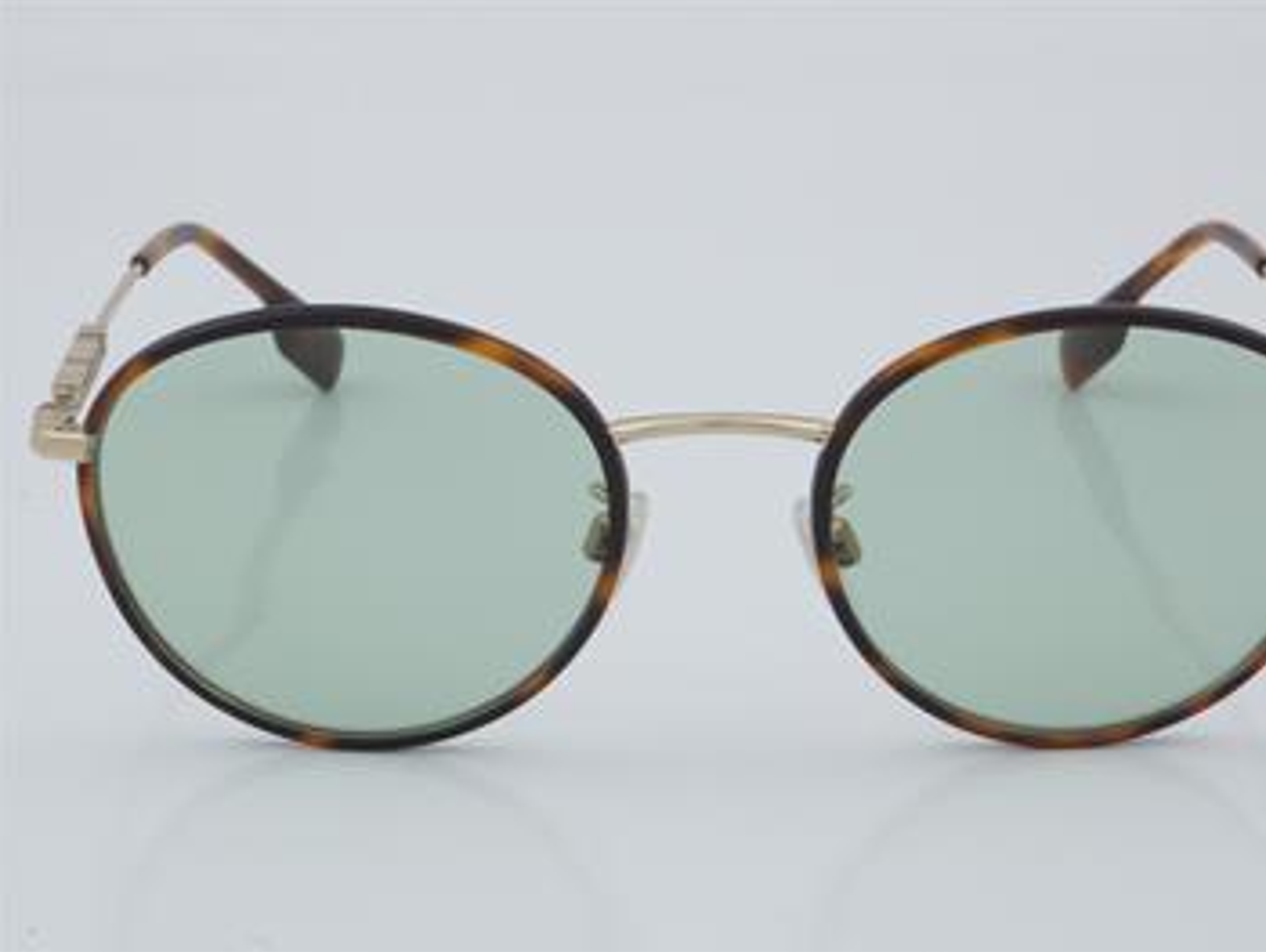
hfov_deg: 21.6
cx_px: 716
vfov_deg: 16.3
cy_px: 478
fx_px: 3314
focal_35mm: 91
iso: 100
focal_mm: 55
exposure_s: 1/4
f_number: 32
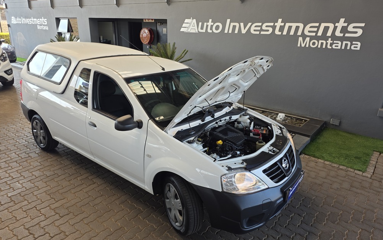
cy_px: 115
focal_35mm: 25
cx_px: 189
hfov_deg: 72.6
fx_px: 261
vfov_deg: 49.2
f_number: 1.7
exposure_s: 1/180
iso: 50
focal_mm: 6.25
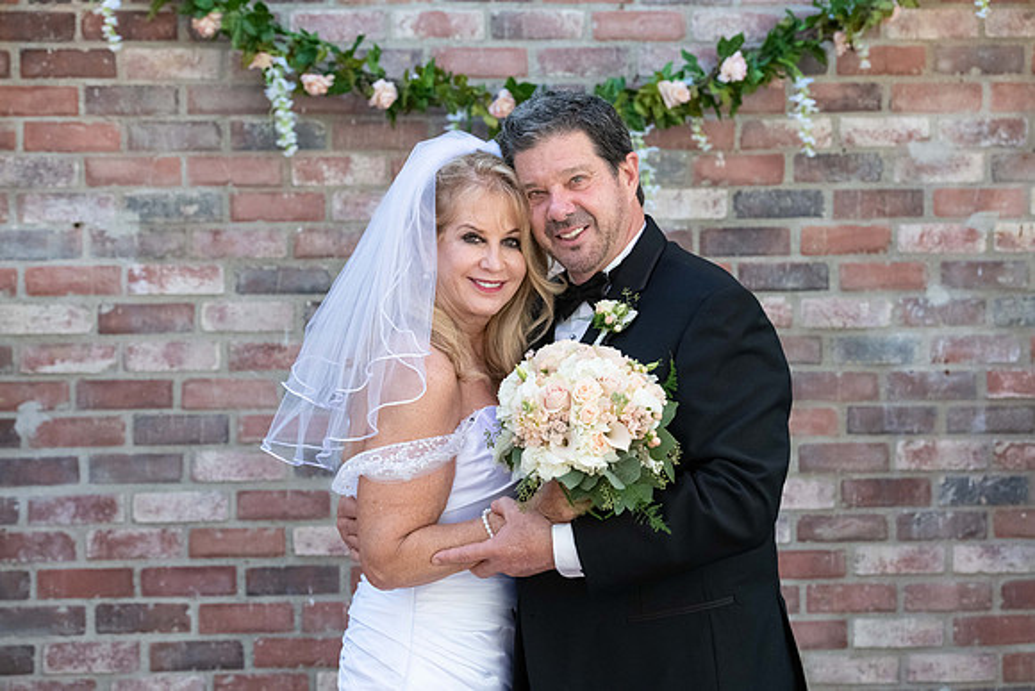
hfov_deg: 23.6
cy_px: 346
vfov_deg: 15.9
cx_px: 518
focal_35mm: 86
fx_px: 2473
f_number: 5
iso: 800
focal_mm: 86
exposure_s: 1/1000
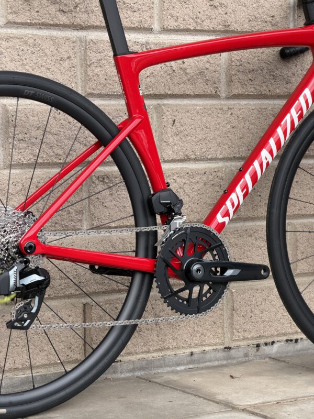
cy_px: 210
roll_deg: -0.2
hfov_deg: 14.8
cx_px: 157
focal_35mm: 100
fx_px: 1209
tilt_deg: -4.1
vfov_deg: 19.6
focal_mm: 16.89
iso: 50
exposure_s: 1/217
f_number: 2.8
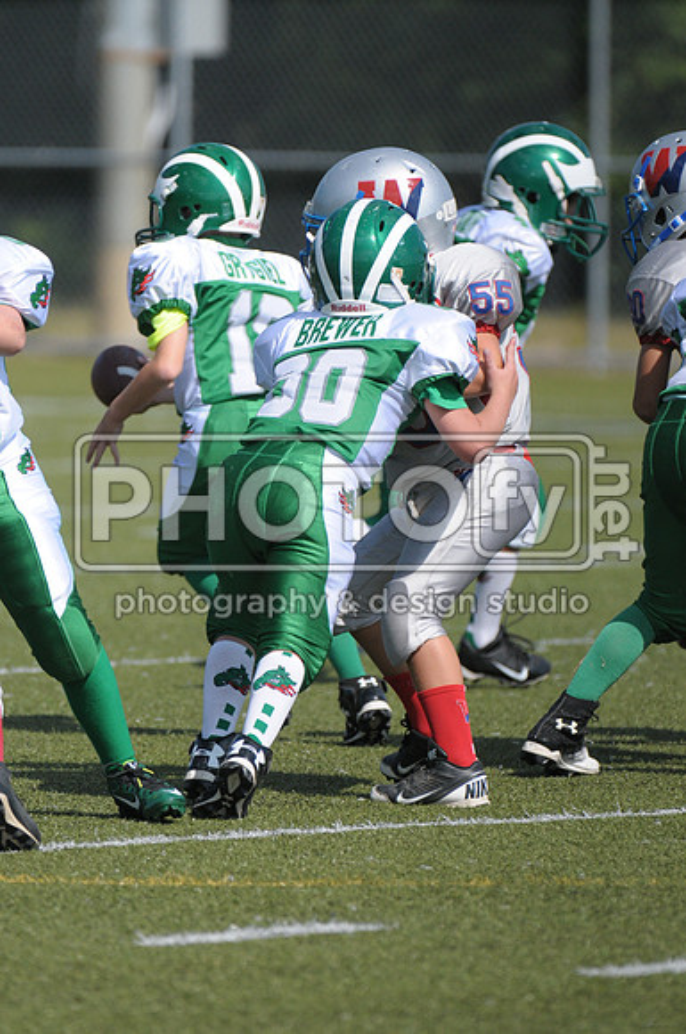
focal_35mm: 450
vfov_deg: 4.6
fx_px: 12900
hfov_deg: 3.0
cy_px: 517
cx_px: 343
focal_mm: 300
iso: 640
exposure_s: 1/6400
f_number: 4
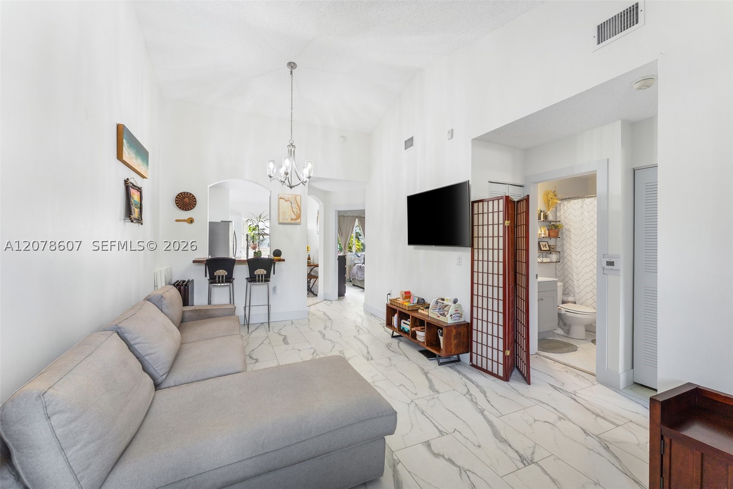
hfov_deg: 104.3
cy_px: 244
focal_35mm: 14
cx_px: 366
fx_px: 285
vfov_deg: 81.2
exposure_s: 1/6
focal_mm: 14
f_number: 8
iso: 200
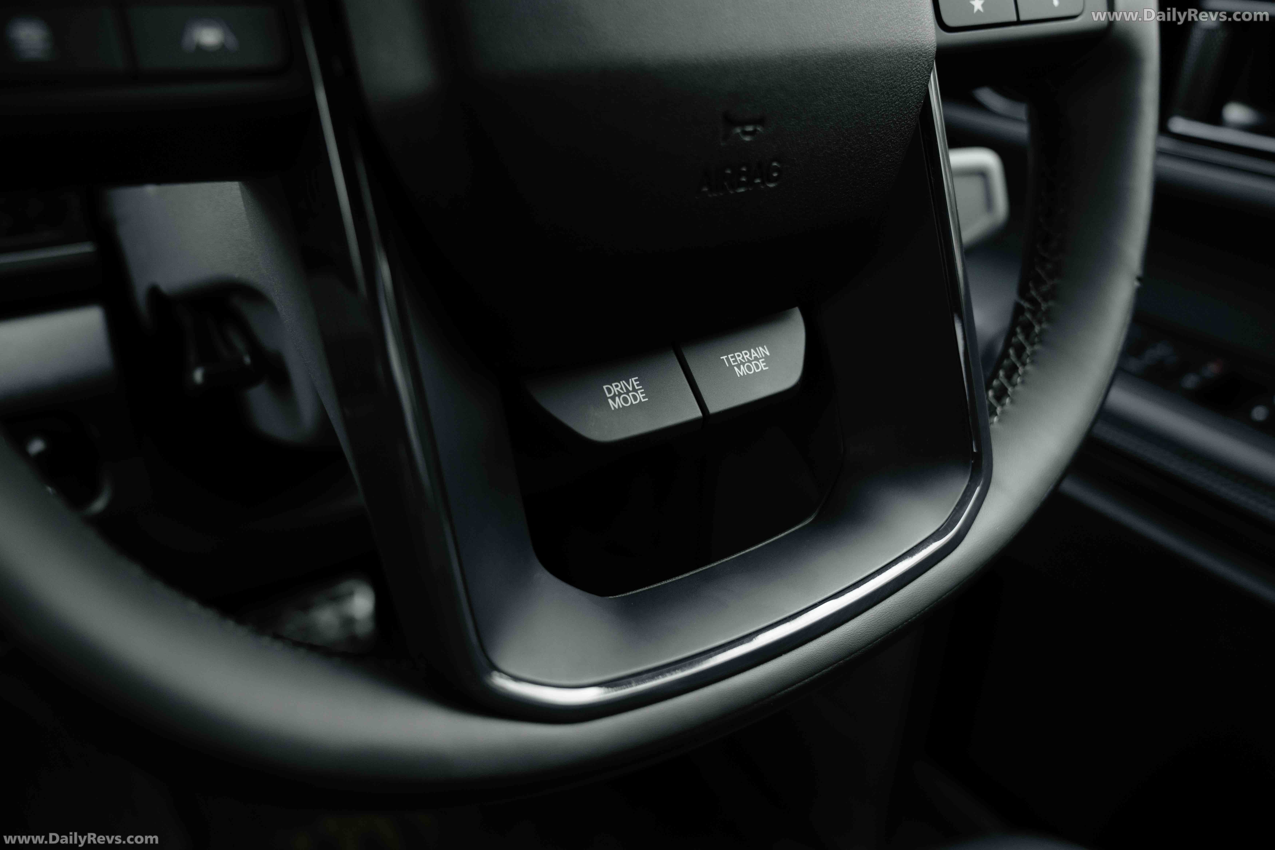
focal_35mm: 29
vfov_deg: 45.0
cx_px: 638
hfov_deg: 63.7
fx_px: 1027
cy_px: 425
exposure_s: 1/200
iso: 800
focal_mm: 29
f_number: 4
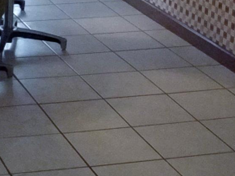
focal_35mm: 140
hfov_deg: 13.5
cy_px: -106
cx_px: -91
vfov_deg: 10.2
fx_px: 950
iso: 800
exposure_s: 1/60
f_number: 2.9
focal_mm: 6.3
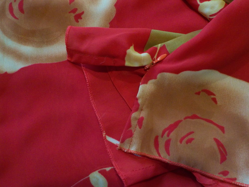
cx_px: 124
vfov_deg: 46.8
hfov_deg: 60.0
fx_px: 216
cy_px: 94
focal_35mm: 30
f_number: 3.3
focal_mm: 4.1
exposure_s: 1/30
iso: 280
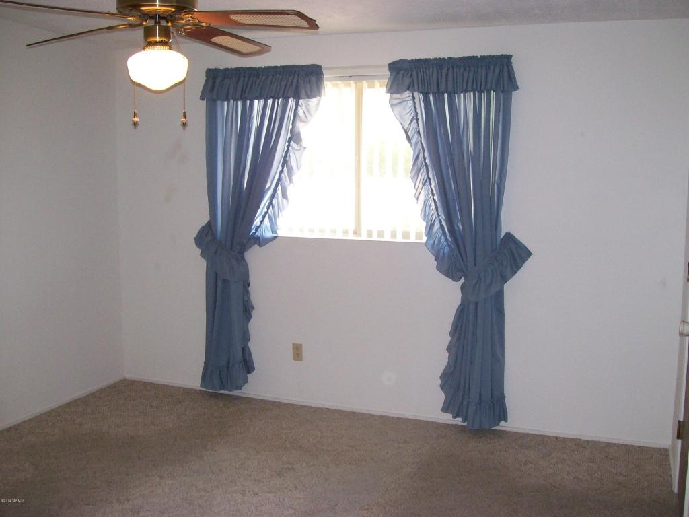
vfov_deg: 39.7
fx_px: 717
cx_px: 344
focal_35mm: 36
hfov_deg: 51.4
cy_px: 258
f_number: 2.7
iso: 140
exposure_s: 1/64
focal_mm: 6
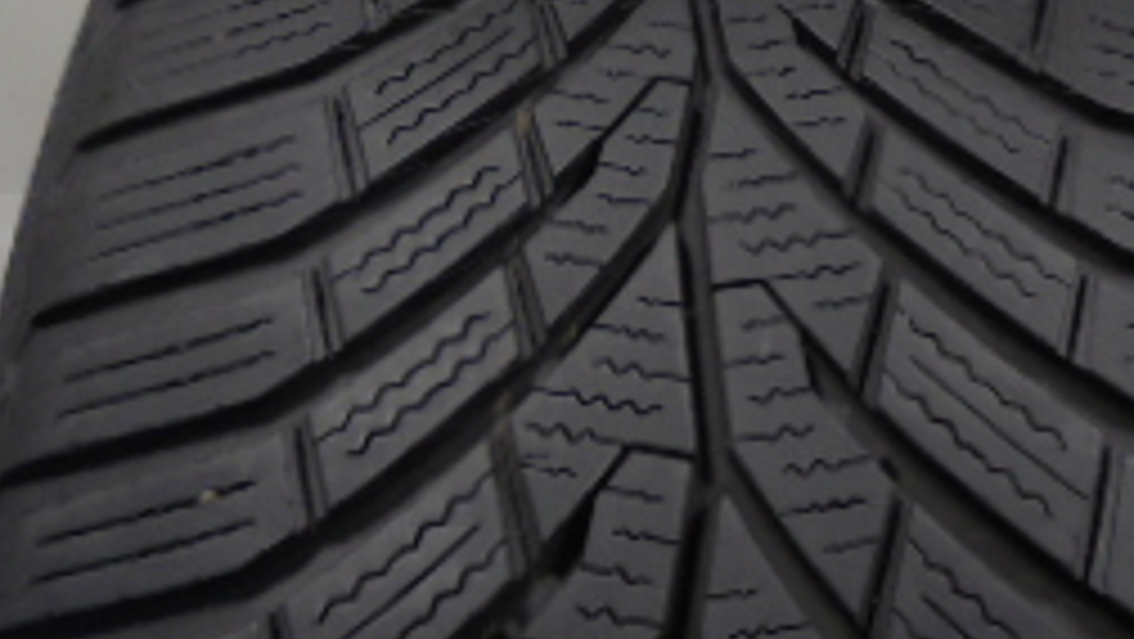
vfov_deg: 15.8
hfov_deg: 29.3
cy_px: -243
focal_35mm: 72
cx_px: 598
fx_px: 2166
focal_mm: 4.6
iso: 100
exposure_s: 1/30
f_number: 3.5
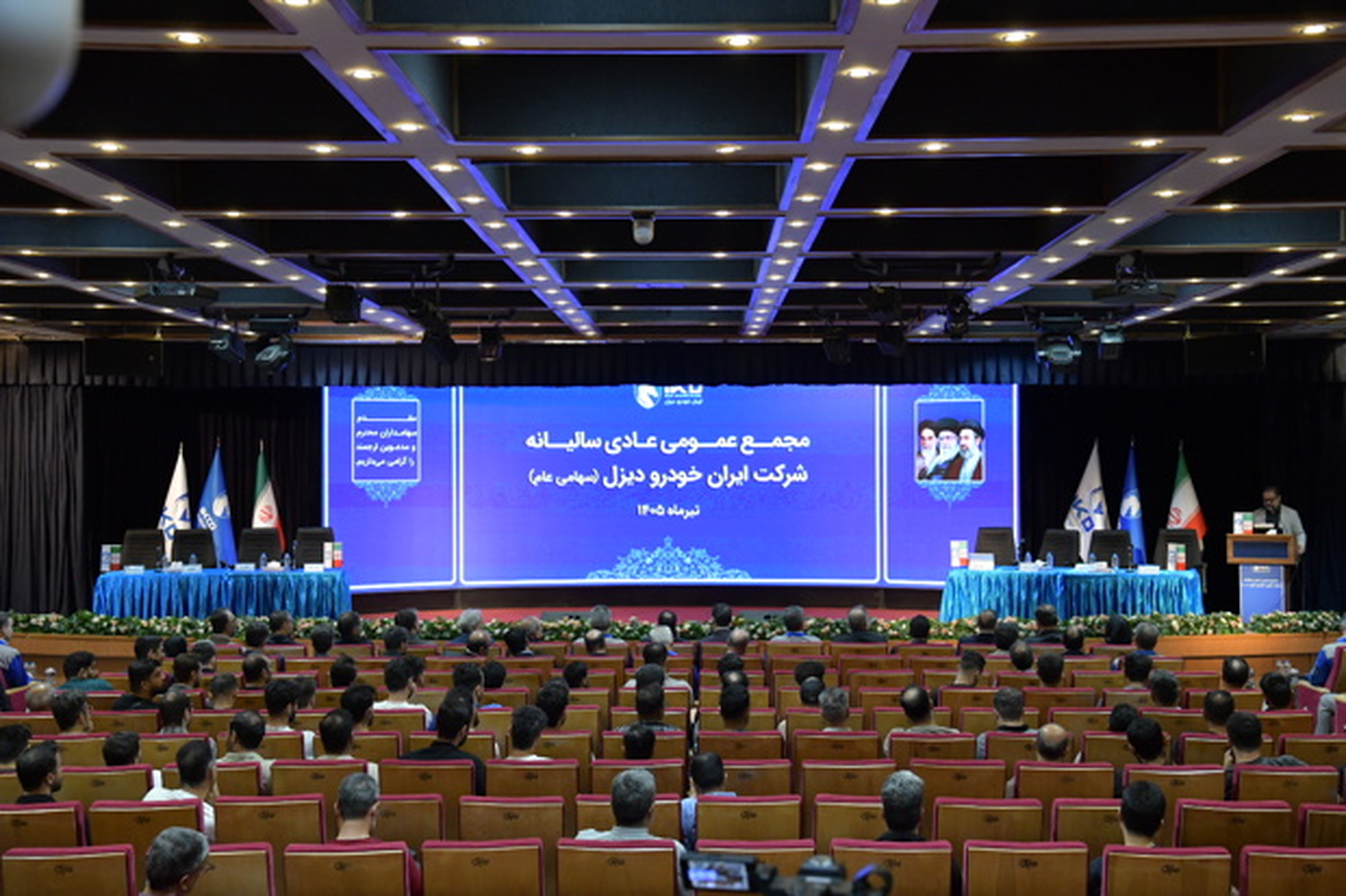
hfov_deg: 41.1
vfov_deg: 28.1
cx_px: 673
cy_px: 448
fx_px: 1794
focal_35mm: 48
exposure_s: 1/160
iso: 4000
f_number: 5.6
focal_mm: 48
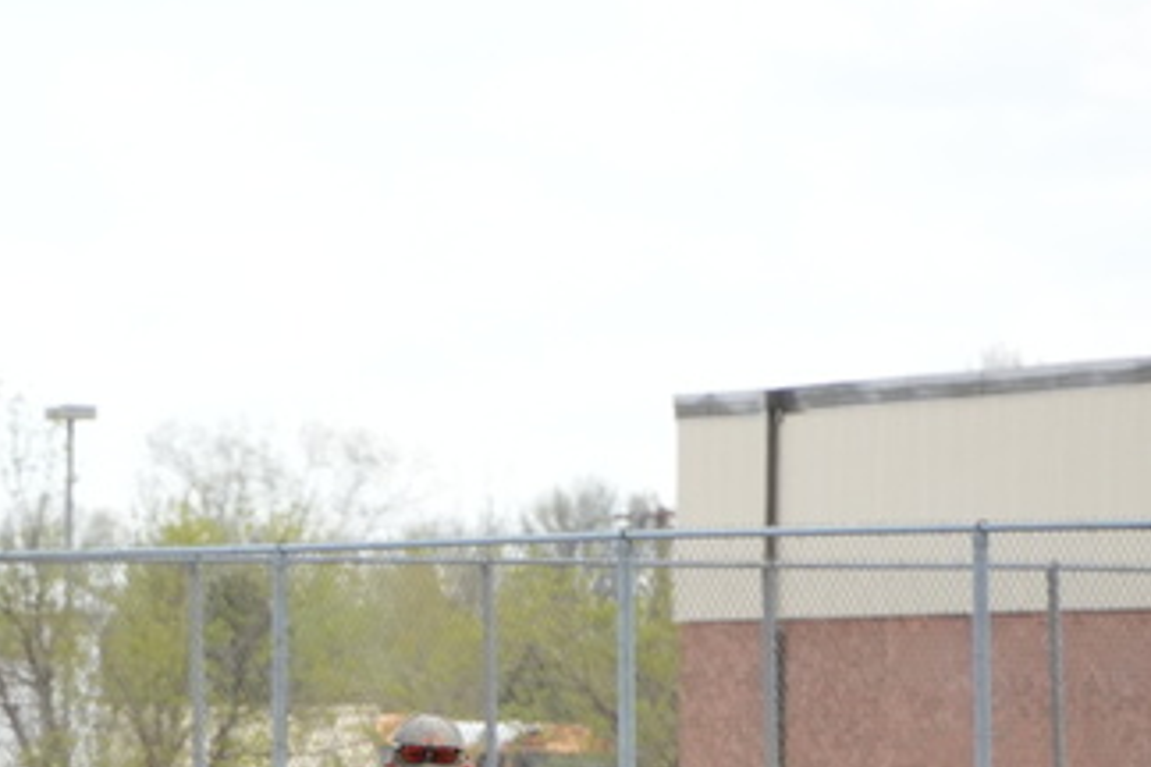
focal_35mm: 640
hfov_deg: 3.2
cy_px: 1127
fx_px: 20447
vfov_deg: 2.1
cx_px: -96
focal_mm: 135
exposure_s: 1/2000
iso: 1250
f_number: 5.6
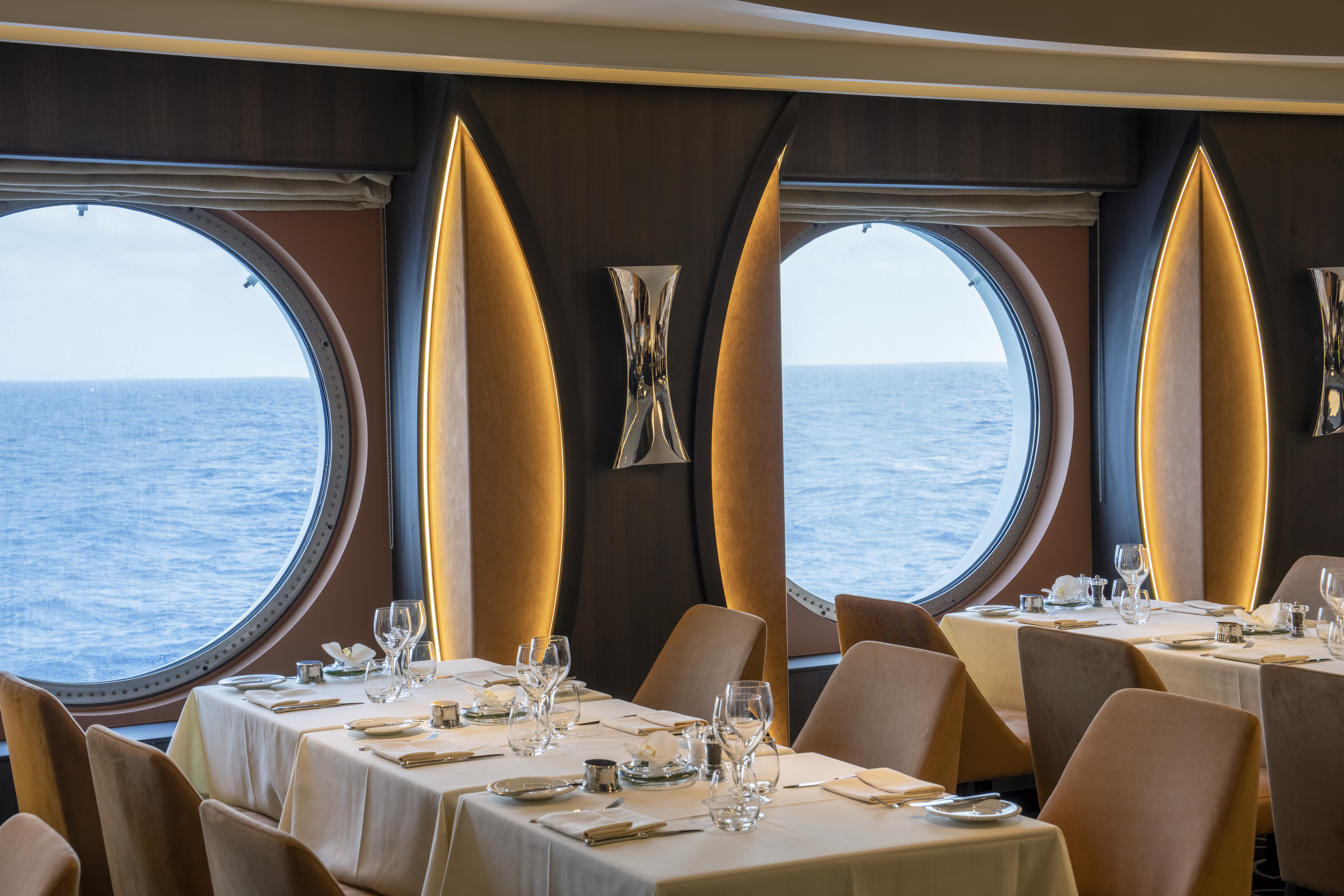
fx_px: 2128
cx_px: 672
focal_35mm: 57
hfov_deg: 35.1
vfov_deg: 23.8
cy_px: 448
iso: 400
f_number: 9
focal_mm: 57
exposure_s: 1/250
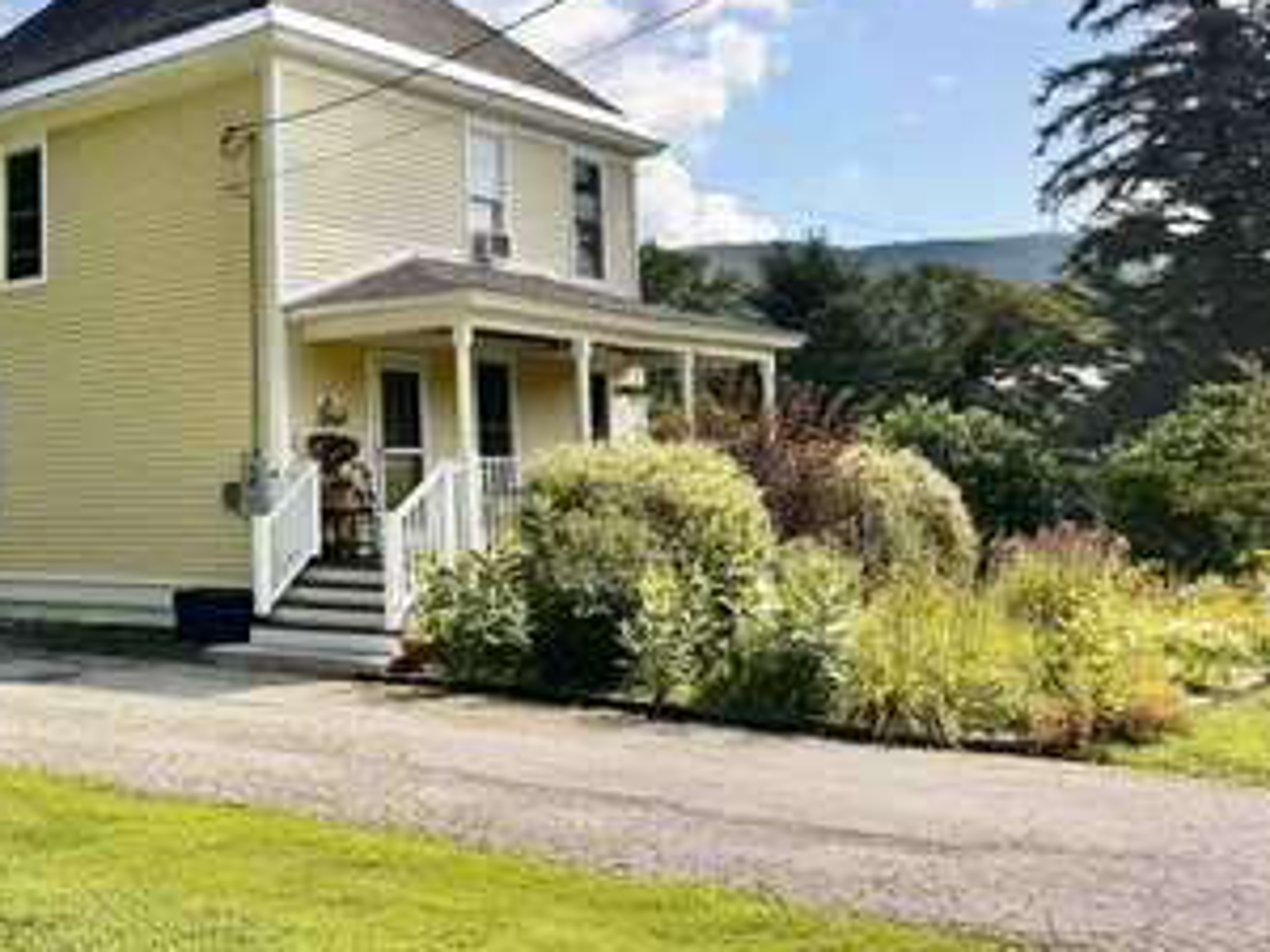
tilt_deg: +6.0
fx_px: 1504
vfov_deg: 34.9
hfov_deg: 43.6
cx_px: 250
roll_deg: +0.9
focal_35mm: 41
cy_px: 347
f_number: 1.78
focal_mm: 6.76
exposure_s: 1/8130
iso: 100
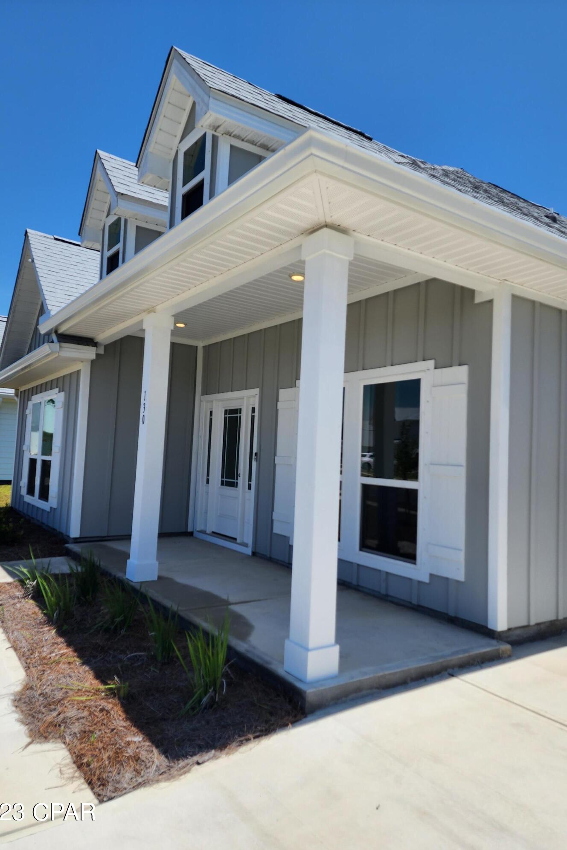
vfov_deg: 73.7
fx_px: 567
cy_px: 425
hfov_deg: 53.1
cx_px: 273
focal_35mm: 24
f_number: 1.8
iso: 12
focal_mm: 6.4
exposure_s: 1/1584
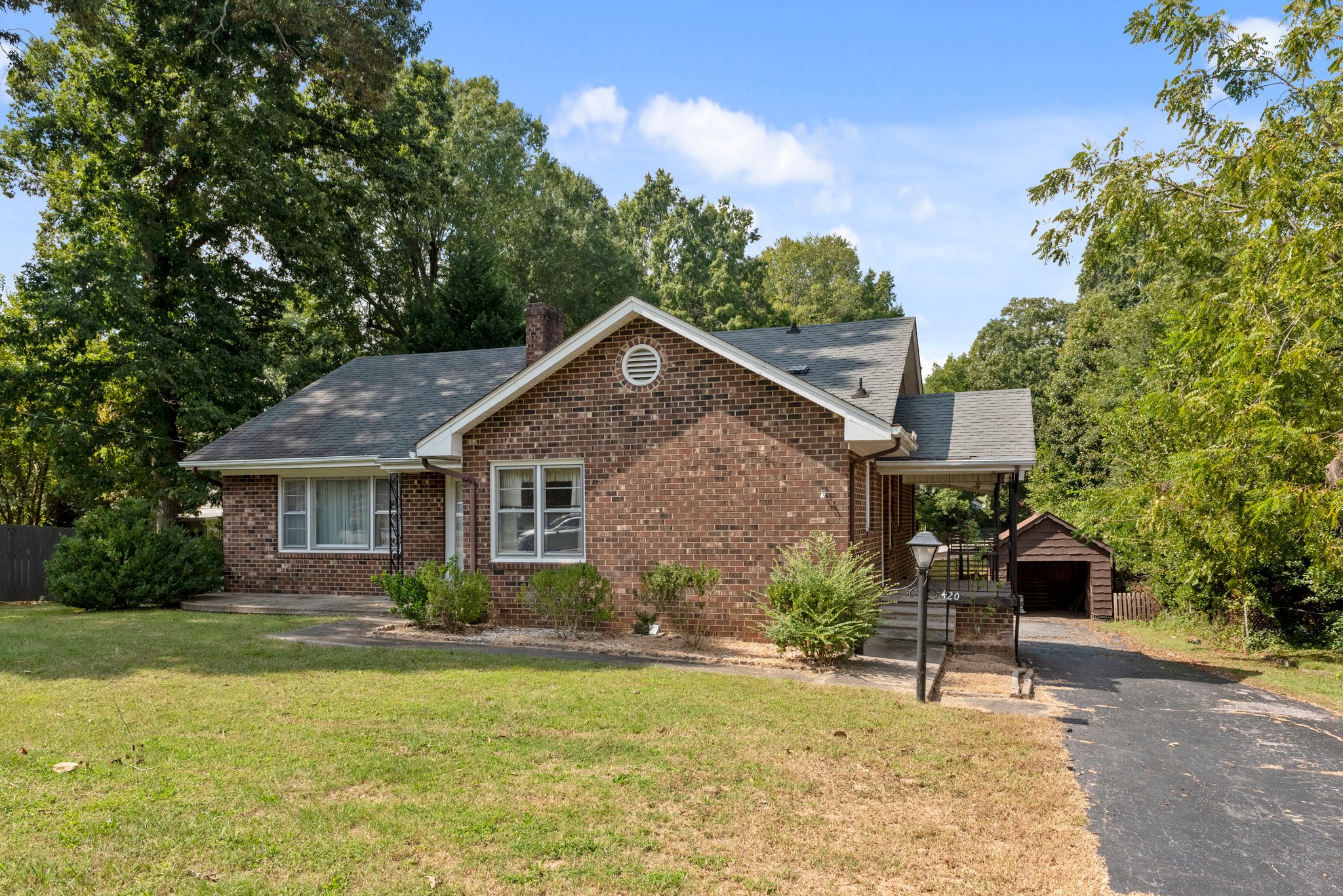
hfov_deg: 73.7
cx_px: 672
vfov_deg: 53.2
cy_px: 448
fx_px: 896
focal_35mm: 24
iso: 640
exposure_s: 1/1600
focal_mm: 24
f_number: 8
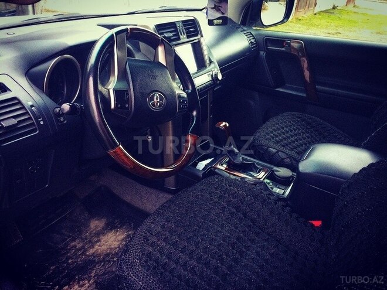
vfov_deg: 48.2
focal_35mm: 29
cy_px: 145
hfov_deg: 61.7
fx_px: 324
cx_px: 194
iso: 250
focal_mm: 4.15
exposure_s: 1/33
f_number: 2.2
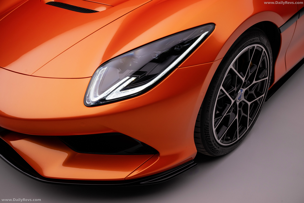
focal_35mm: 34
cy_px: 102
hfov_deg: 55.8
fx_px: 287
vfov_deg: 38.9
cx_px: 152
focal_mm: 34
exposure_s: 1/30
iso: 250
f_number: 9
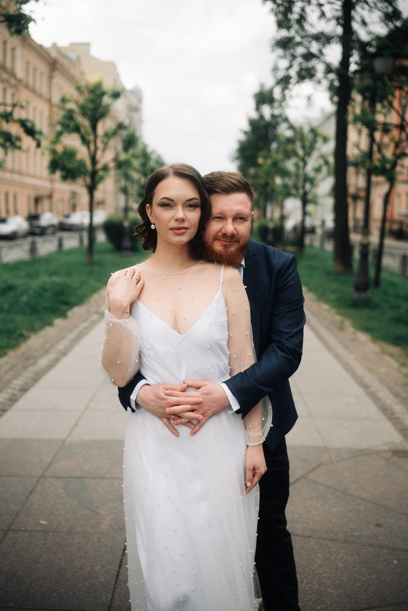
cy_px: 306
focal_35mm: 35
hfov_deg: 37.9
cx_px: 204
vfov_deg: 54.4
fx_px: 595
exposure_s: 1/1250
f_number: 1.8
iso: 320
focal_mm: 35
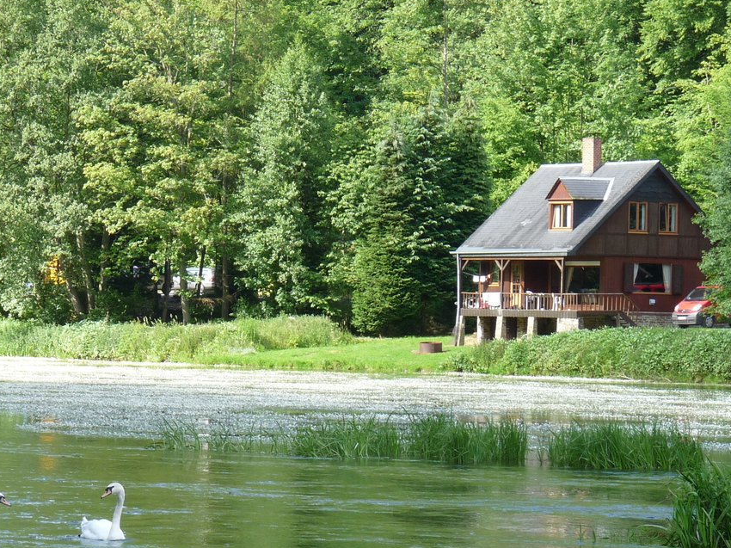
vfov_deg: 8.4
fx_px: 3737
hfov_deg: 11.2
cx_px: 236
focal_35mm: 177
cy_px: 316
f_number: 4
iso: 100
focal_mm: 16.7
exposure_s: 1/125
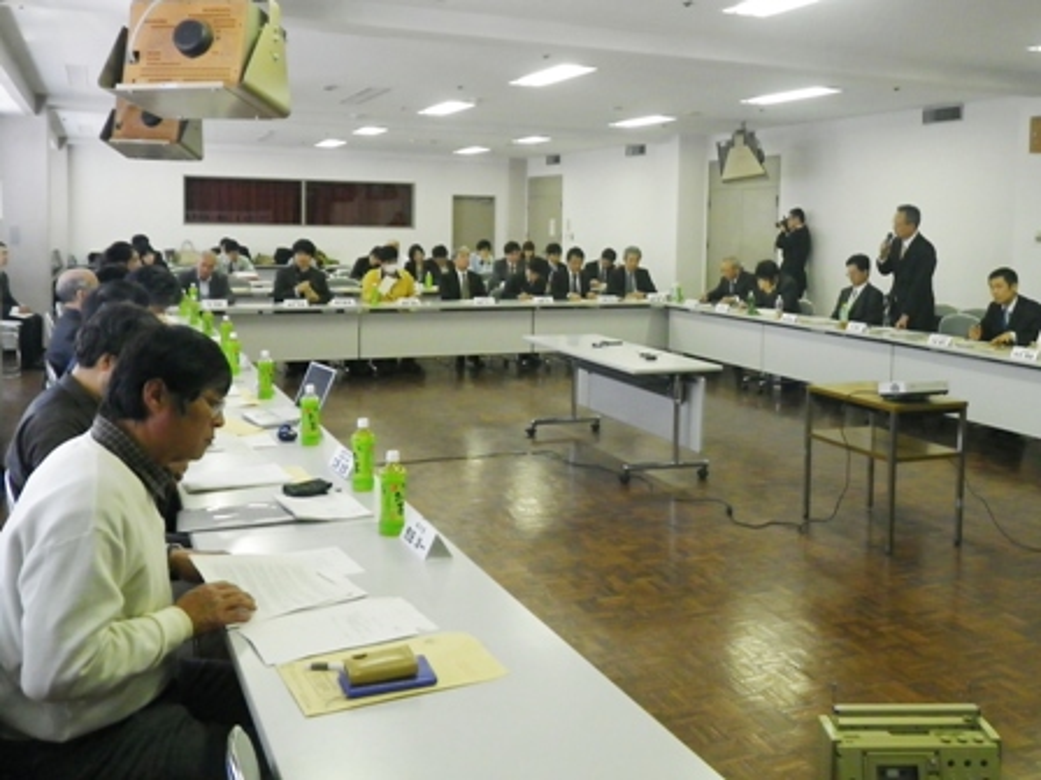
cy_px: 390
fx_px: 842
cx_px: 520
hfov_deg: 63.4
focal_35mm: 28
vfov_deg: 49.7
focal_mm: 5
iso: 250
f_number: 3.5
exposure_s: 1/50
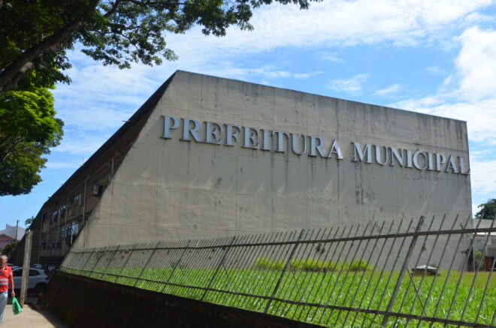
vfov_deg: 35.3
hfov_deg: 51.4
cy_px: 164
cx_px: 248
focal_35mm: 38
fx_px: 516
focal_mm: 25
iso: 800
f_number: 13
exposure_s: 1/640
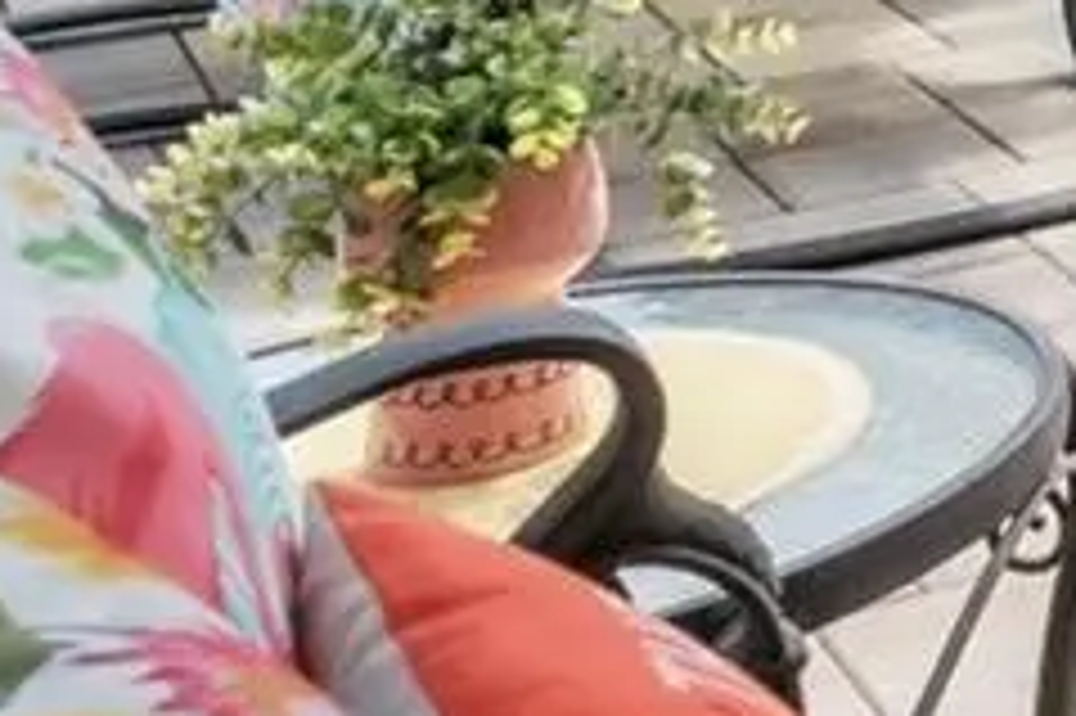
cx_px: 2652
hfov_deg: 13.1
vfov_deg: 10.6
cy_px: -878
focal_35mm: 114
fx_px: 3405
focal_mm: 17
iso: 1000
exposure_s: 1/1000
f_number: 9
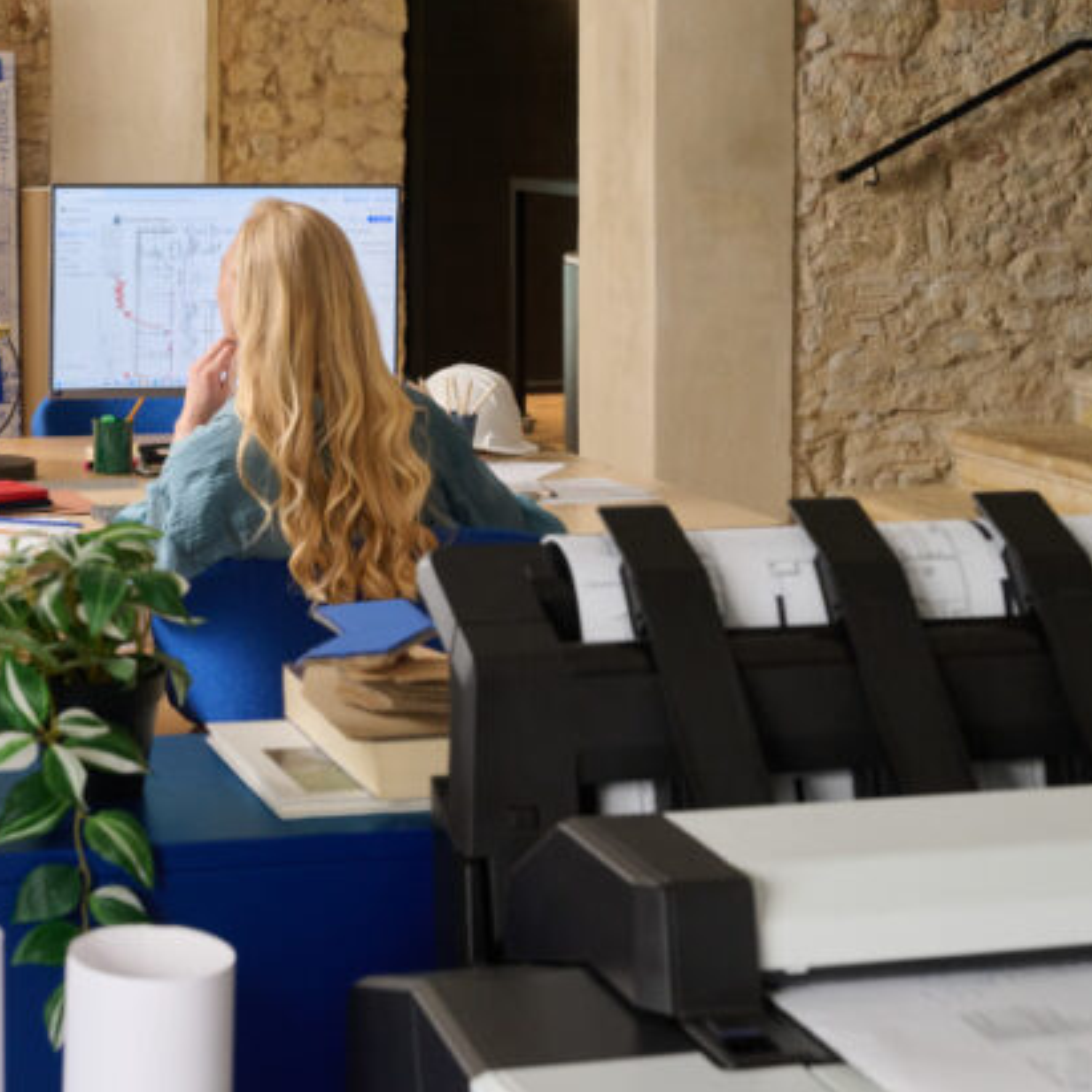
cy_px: 521
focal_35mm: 72
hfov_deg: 23.6
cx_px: 186
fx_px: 2570
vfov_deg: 24.0
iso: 1000
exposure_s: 1/60
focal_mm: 50
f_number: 7.1
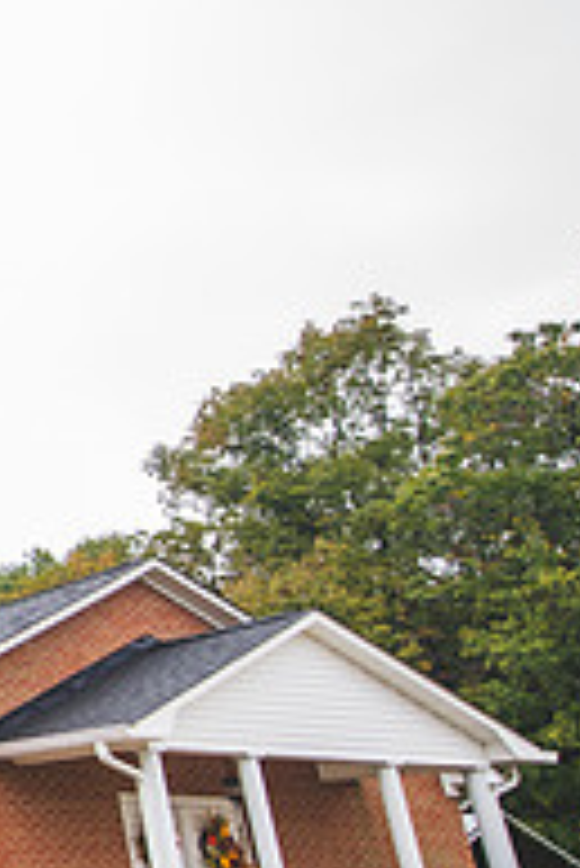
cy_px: 519
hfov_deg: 19.1
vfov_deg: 46.1
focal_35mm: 42
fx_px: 1013
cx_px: -580
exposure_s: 1/400
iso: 200
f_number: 2.8
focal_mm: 14
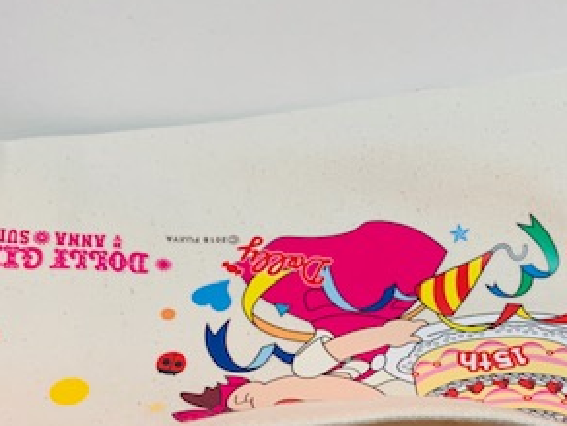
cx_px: 369
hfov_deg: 33.5
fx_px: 934
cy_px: 440
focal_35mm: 57
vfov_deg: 24.3
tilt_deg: -47.7
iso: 160
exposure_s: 1/50
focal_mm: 4.25
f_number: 1.8
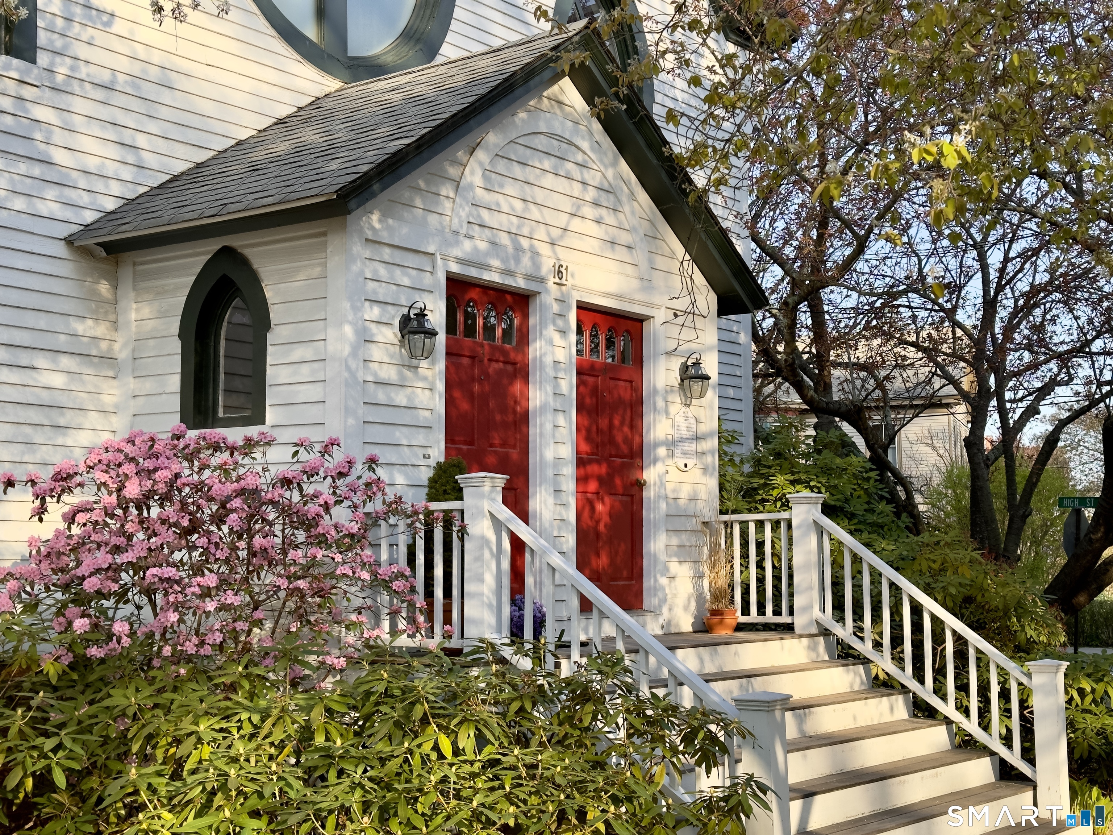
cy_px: 418
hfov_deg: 39.7
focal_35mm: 48
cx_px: 556
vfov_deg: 30.3
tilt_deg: +4.2
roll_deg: +1.0
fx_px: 1543
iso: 64
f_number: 1.78
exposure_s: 1/1120
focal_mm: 6.86
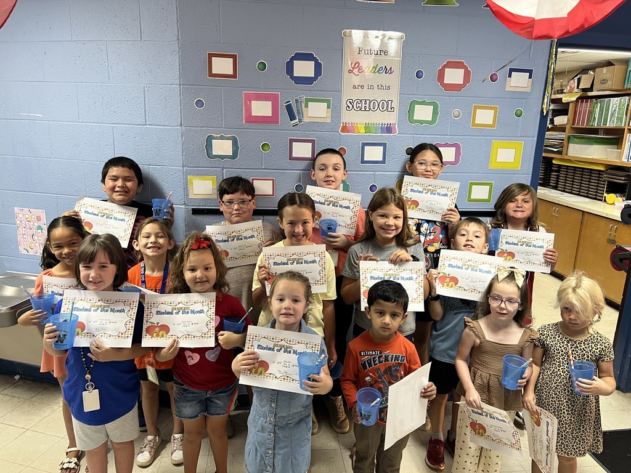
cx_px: 316
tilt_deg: -13.2
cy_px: 236
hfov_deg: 67.3
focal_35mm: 26
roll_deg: -1.4
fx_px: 474
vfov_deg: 53.1
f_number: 1.5
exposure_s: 1/60
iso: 160
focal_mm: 5.7
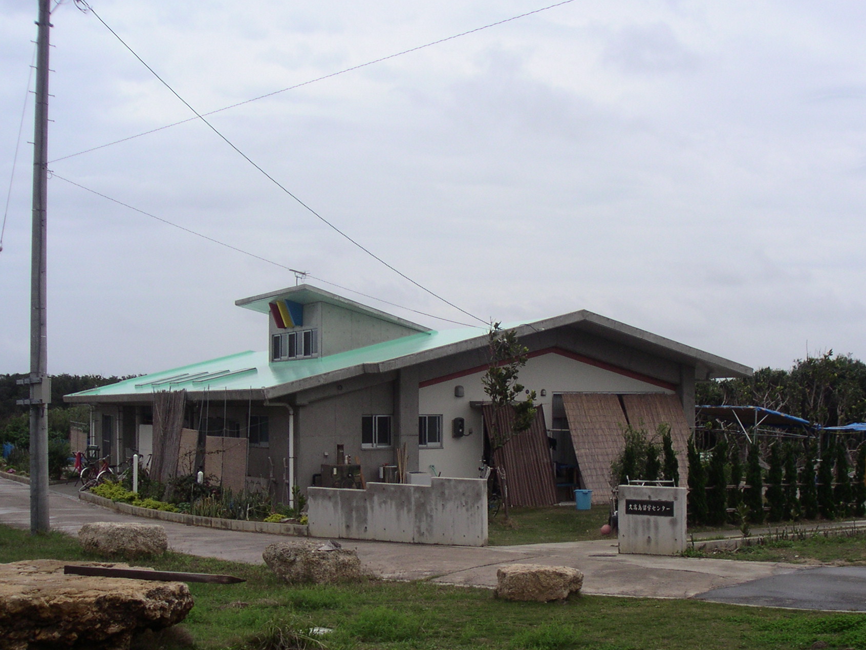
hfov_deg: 41.2
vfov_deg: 31.5
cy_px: 355
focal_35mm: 46
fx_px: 1151
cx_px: 484
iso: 50
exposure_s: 1/150
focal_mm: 6
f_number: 6.6
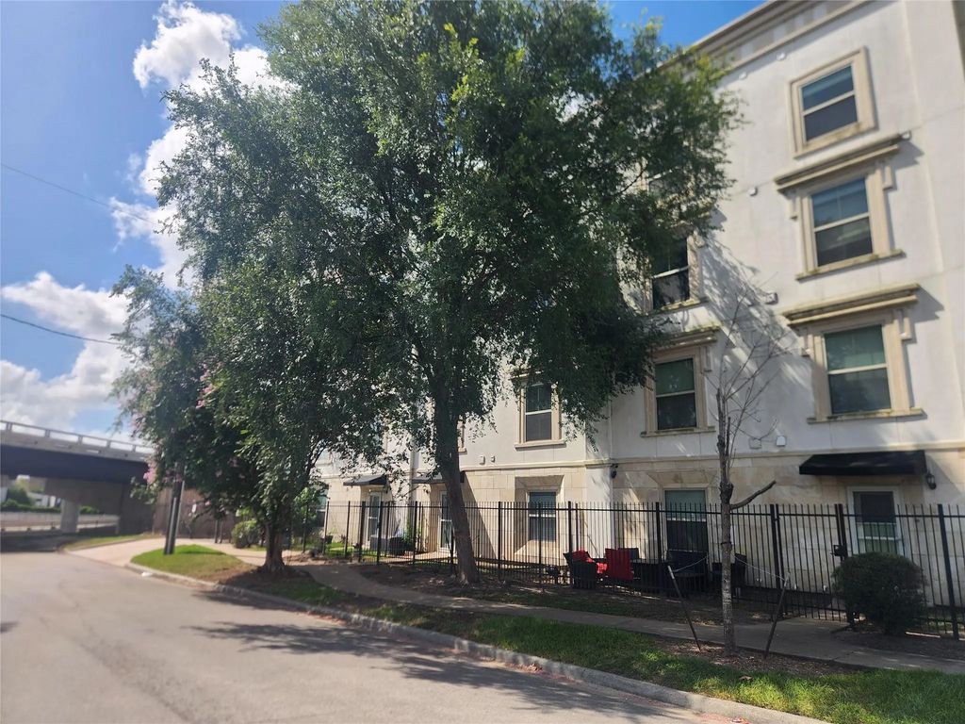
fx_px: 641
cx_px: 482
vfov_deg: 58.9
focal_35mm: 23
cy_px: 362
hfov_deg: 73.9
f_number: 1.8
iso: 20
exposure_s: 1/1332
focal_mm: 5.4
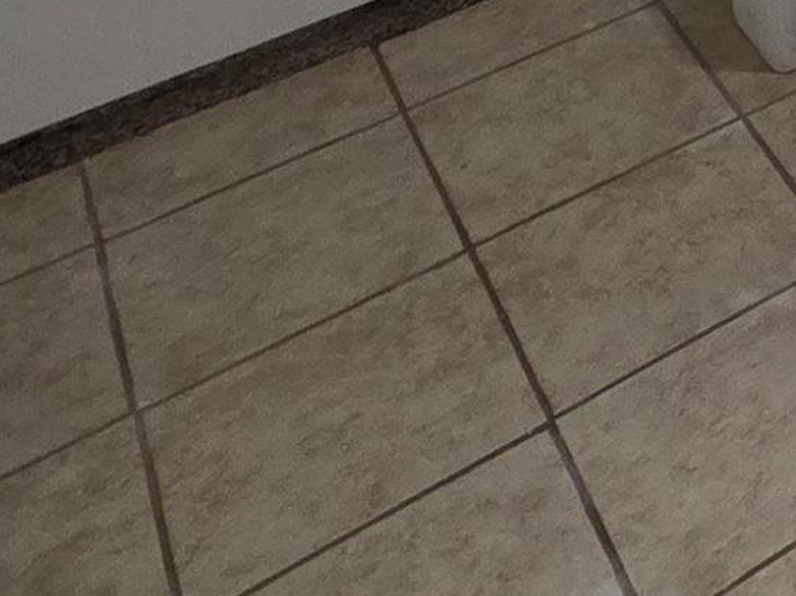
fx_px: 1655
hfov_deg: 19.1
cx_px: 1506
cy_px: -718
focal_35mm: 72
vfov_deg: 15.0
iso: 250
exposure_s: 1/60
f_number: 1.9
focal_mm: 2.2
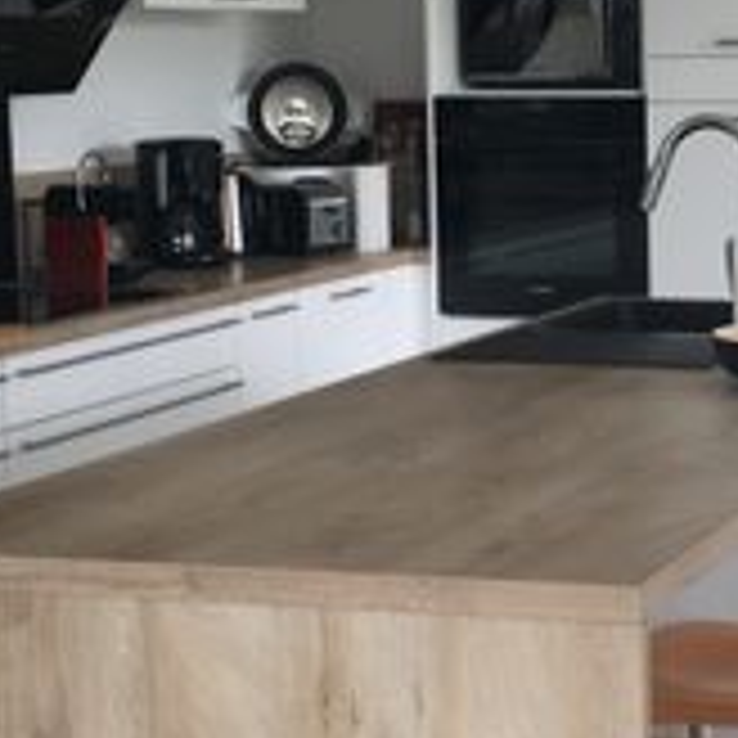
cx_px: 810
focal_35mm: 94
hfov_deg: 17.8
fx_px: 2267
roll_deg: +0.2
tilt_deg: -5.8
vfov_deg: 18.4
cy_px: 261
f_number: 2.2
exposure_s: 1/50
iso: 25
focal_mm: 4.15
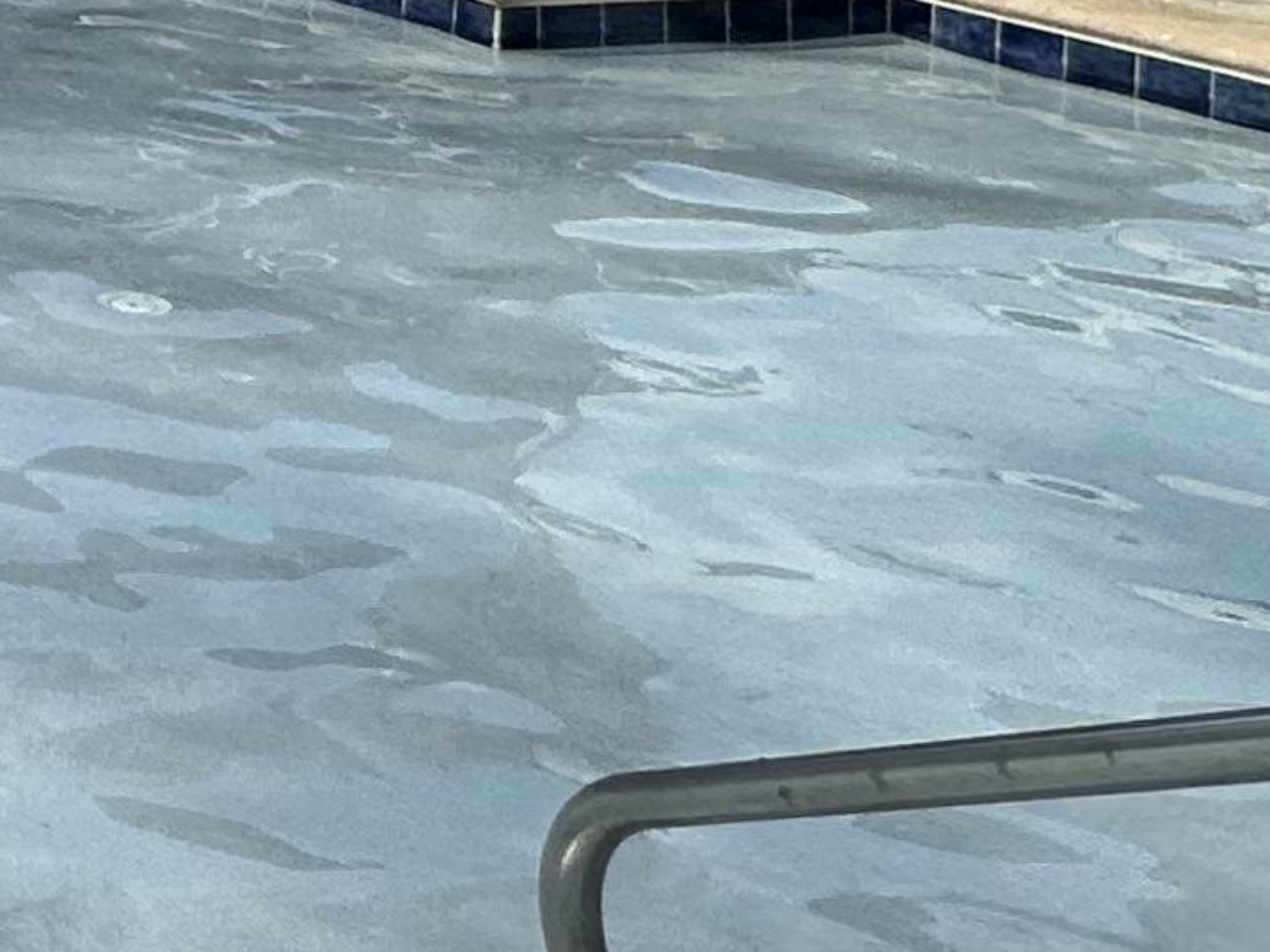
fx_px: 2898
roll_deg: +1.4
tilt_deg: -1.6
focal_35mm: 79
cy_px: -524
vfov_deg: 16.7
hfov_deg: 15.6
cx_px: -1634
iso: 50
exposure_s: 1/2257
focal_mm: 2.22
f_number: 2.2
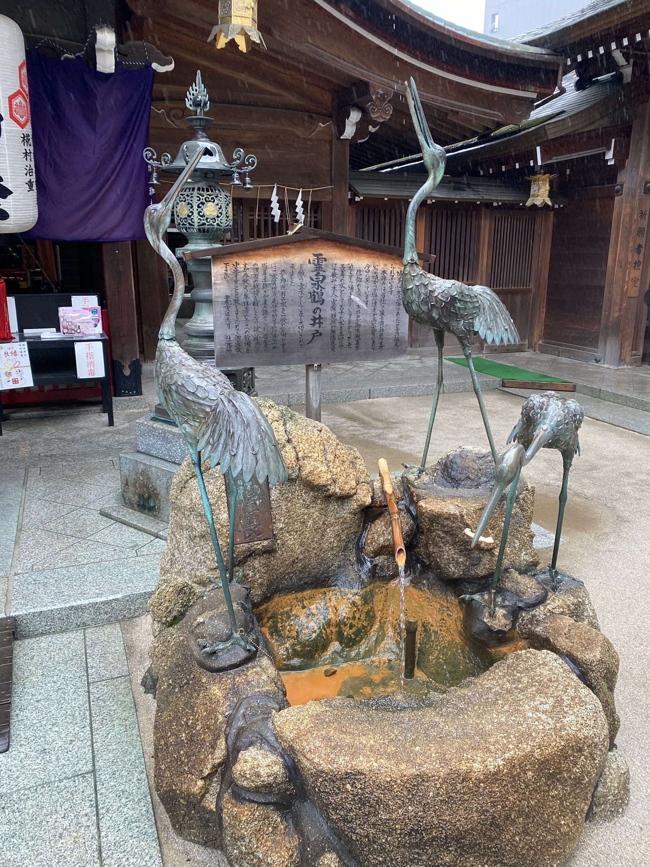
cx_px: 325
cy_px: 434
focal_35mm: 26
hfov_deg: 53.1
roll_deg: -1.2
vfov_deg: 67.3
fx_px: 651
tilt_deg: -15.4
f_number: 1.8
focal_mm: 4.25
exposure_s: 1/121
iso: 80
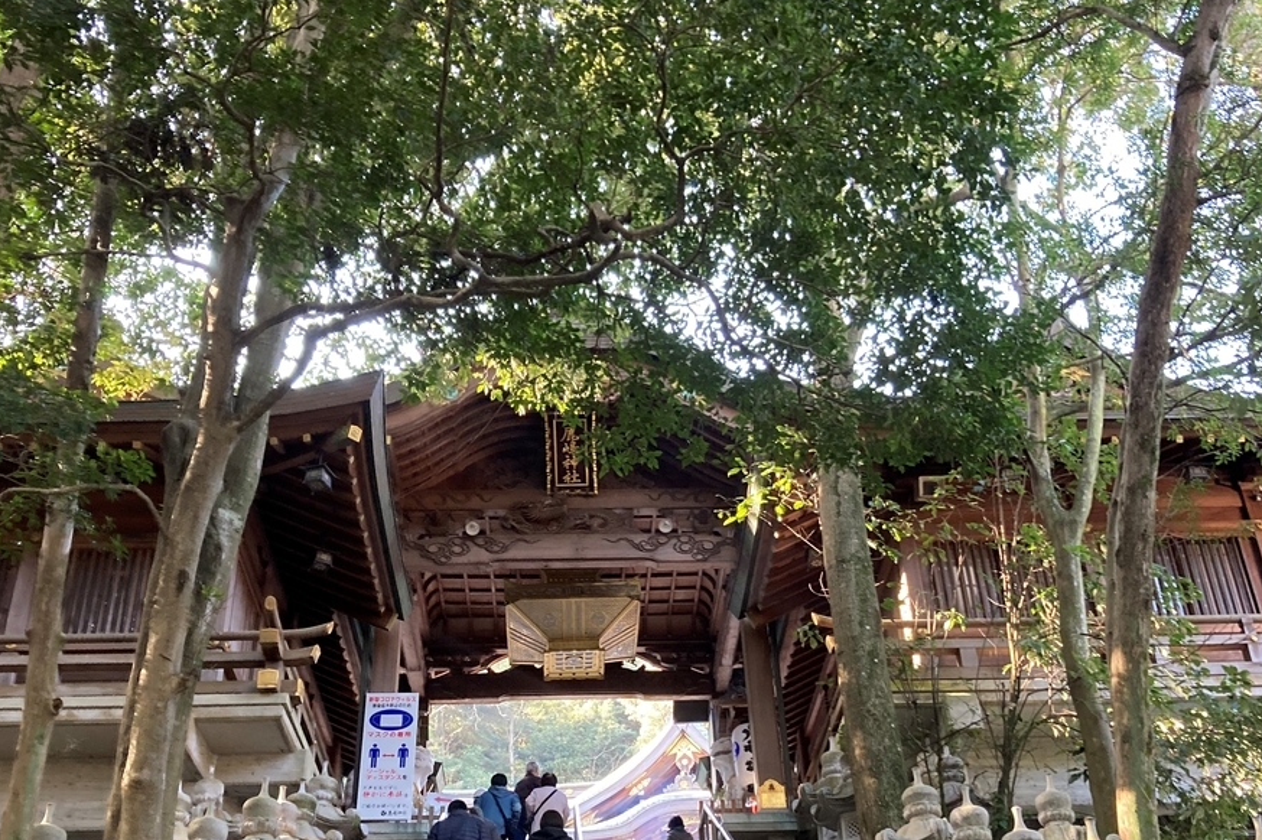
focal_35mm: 40
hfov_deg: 48.5
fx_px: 1402
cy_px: 603
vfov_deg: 32.9
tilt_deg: +31.6
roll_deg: +2.7
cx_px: 635
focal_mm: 3.99
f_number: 1.8
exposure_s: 1/60
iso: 200
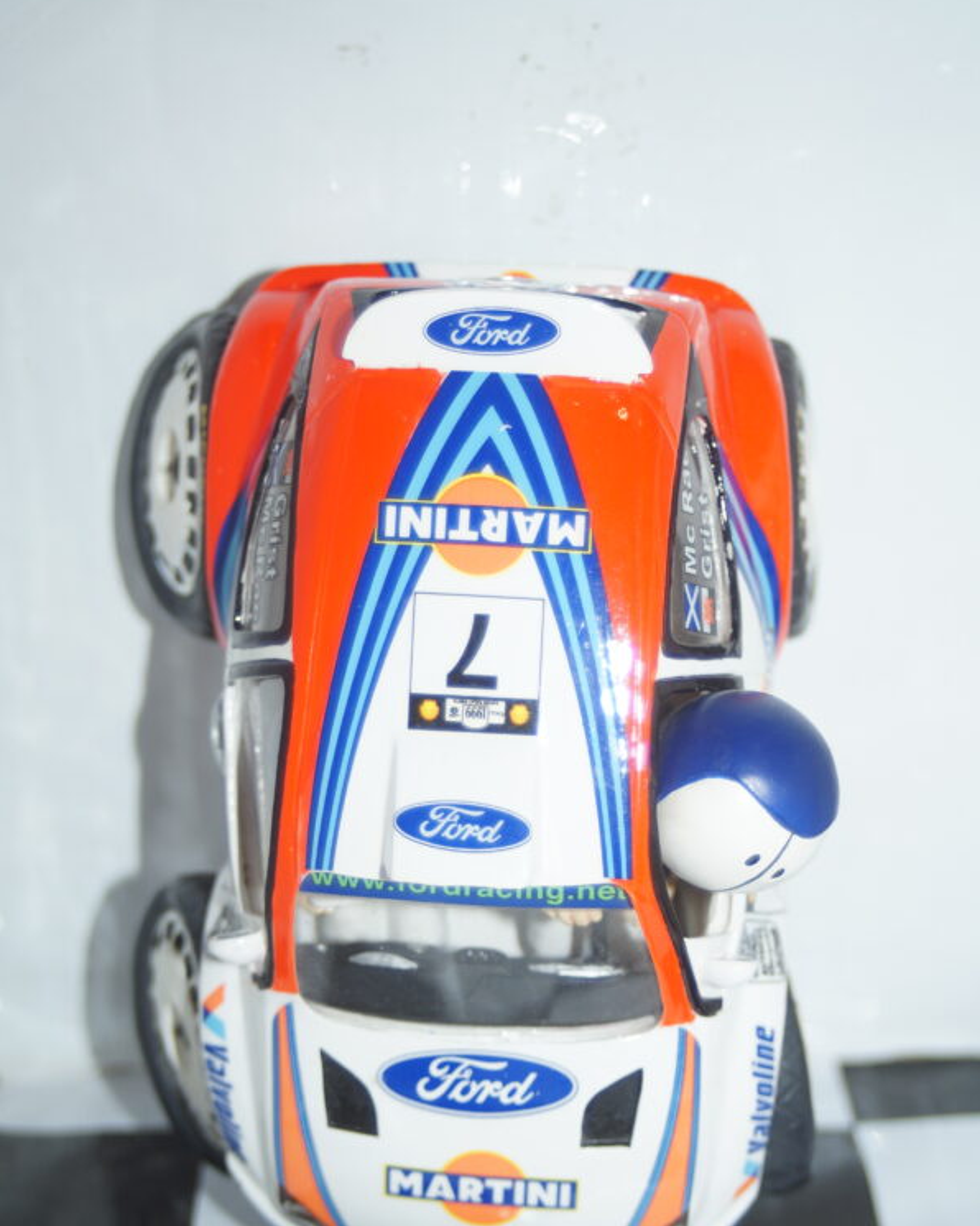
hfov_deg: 22.5
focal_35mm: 68
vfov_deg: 27.9
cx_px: 490
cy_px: 703
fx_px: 2465
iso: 160
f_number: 4.5
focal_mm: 40
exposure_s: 1/125
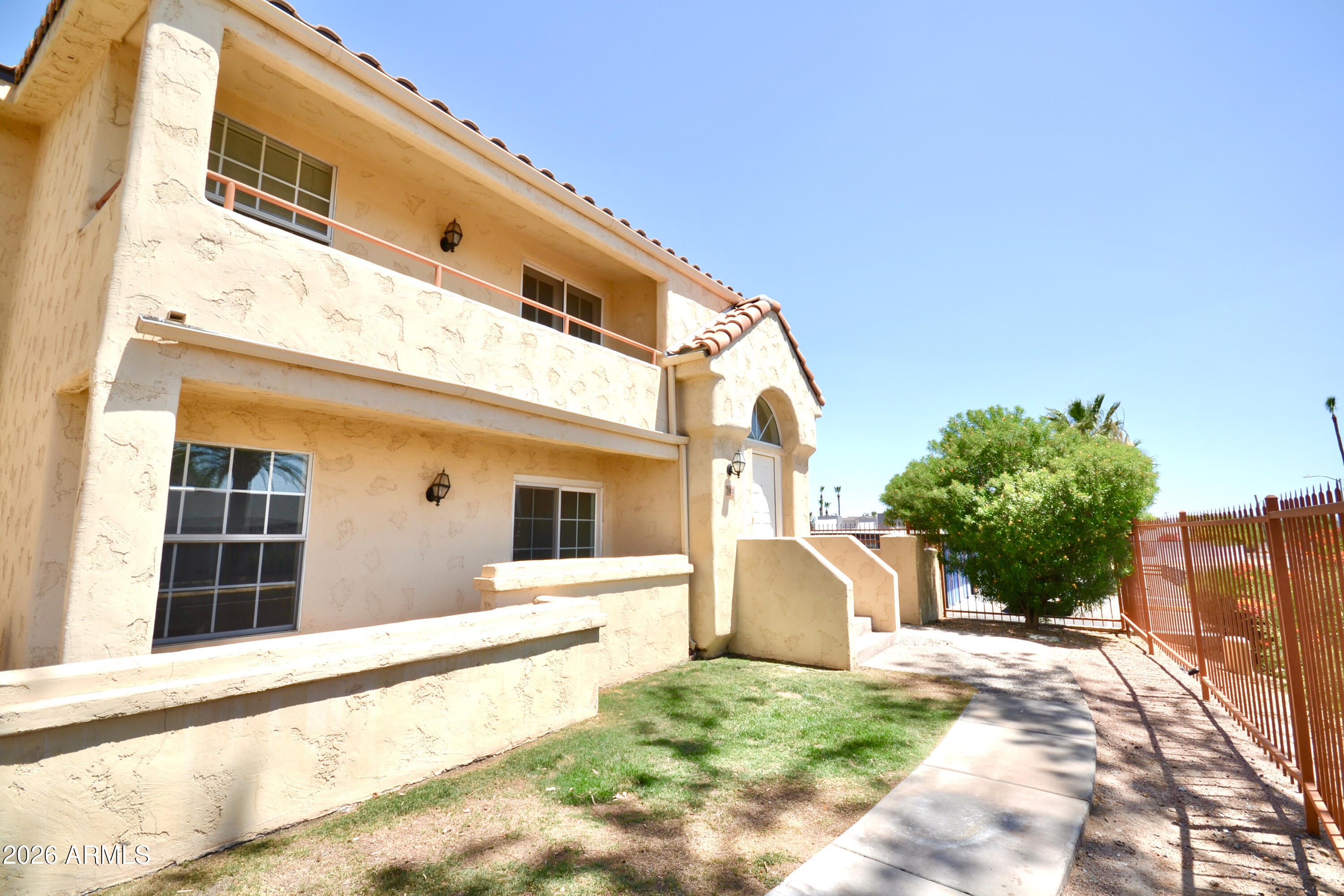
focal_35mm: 15
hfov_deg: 100.4
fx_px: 560
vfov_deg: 77.3
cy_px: 448
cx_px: 672
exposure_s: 1/250
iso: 100
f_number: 8
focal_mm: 10
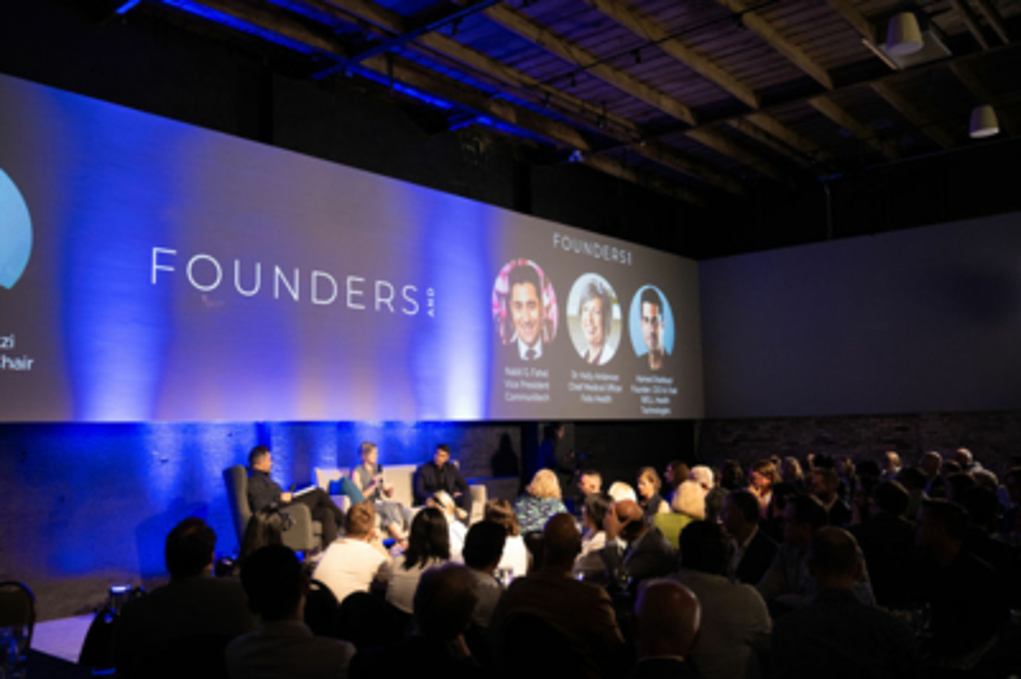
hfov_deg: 59.5
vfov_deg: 41.6
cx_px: 510
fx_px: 893
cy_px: 340
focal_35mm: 32
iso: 2000
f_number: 4
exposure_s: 1/100
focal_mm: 31.5
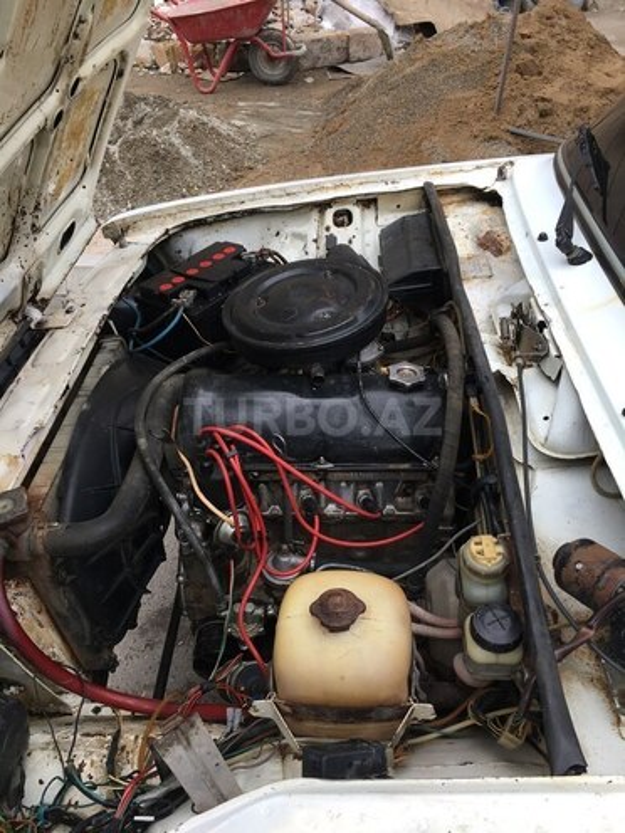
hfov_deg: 48.2
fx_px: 698
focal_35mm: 29
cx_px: 312
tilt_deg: -39.0
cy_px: 416
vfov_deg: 61.7
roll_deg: +2.2
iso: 25
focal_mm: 4.15
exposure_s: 1/221
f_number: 2.2
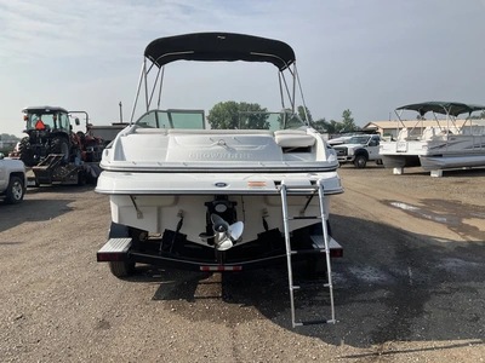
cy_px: 182
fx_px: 406
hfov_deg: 61.7
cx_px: 242
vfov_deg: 48.2
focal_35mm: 29
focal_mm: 3
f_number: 1.8
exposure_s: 1/2227
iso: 25
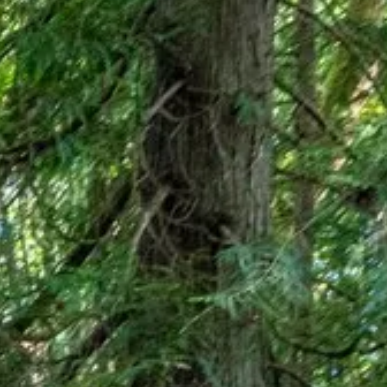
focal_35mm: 206
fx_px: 2606
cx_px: -985
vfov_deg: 7.8
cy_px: 985
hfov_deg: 7.1
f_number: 7.1
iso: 320
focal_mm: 24
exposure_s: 1/30
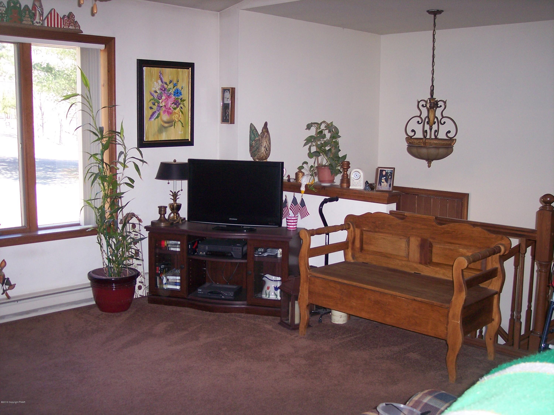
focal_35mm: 39
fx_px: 624
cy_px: 208
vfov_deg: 36.8
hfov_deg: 47.9
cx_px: 277
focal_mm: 8
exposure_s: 1/60
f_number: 2.8
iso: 140
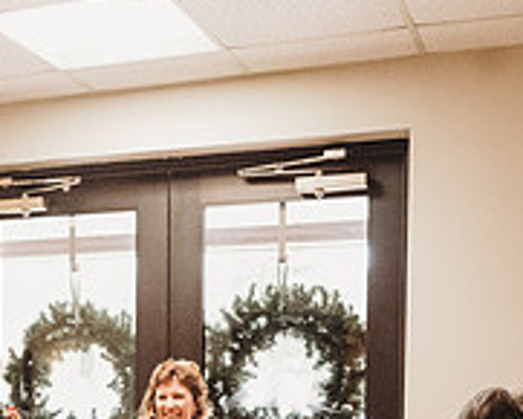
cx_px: 101
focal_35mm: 72
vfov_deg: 20.2
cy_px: 475
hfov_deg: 25.9
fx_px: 1115
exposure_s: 1/200
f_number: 4
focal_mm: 24
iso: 8000
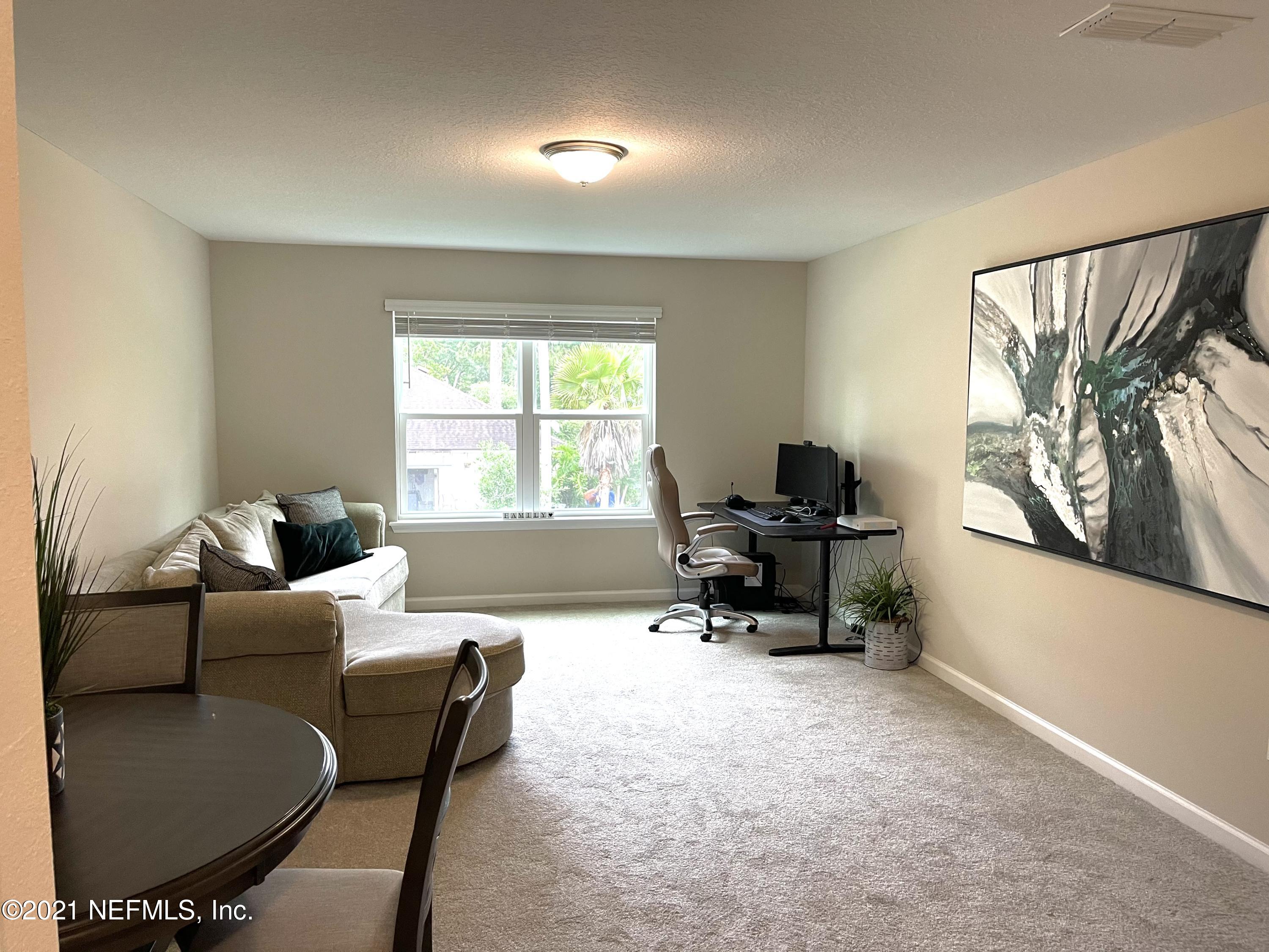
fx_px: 953
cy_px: 476
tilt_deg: -5.2
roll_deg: +0.1
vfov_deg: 53.1
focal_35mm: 26
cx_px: 634
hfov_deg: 67.3
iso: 100
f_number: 1.6
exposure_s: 1/60
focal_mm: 5.1
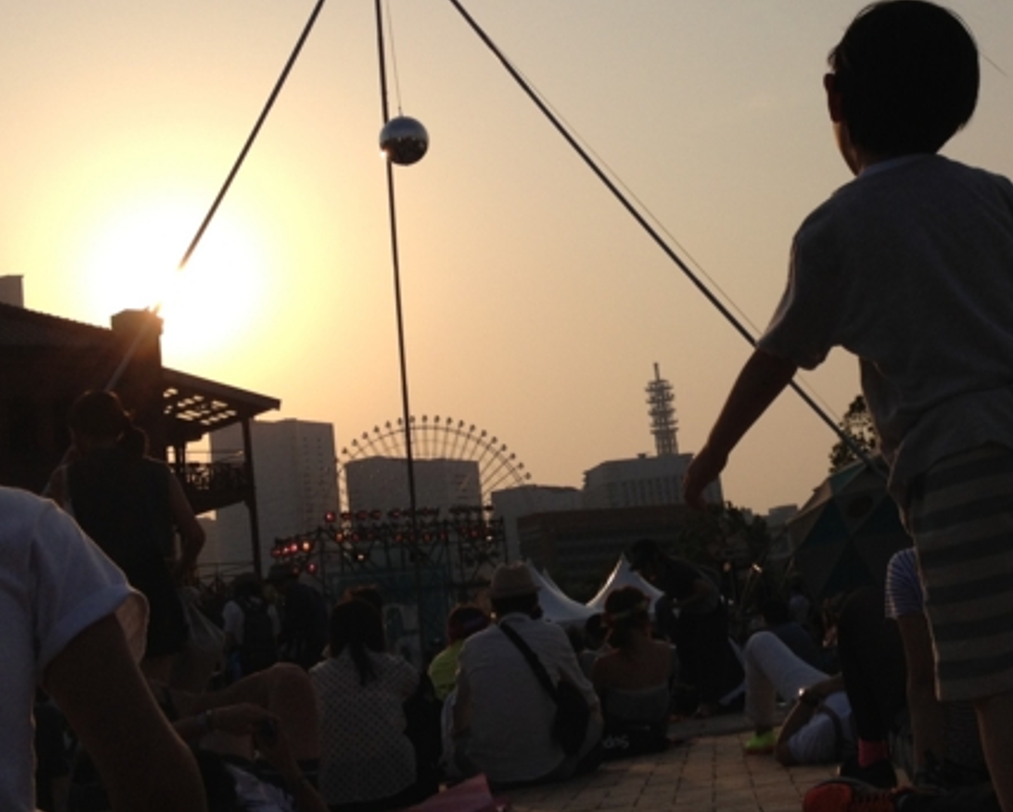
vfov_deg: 23.7
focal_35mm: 64
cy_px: 256
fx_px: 1920
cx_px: 688
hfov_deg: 29.3
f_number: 2.4
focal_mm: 4.28
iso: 64
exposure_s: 1/5025
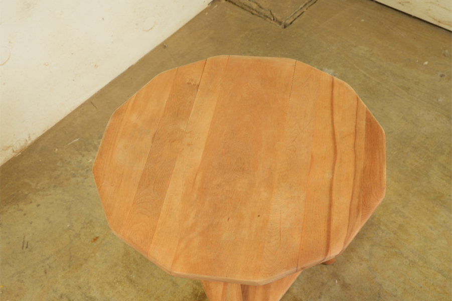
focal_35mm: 48
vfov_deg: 27.8
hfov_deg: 40.8
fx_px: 608
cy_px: 150
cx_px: 226
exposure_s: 1/2.5
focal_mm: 32.3
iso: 125
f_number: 8
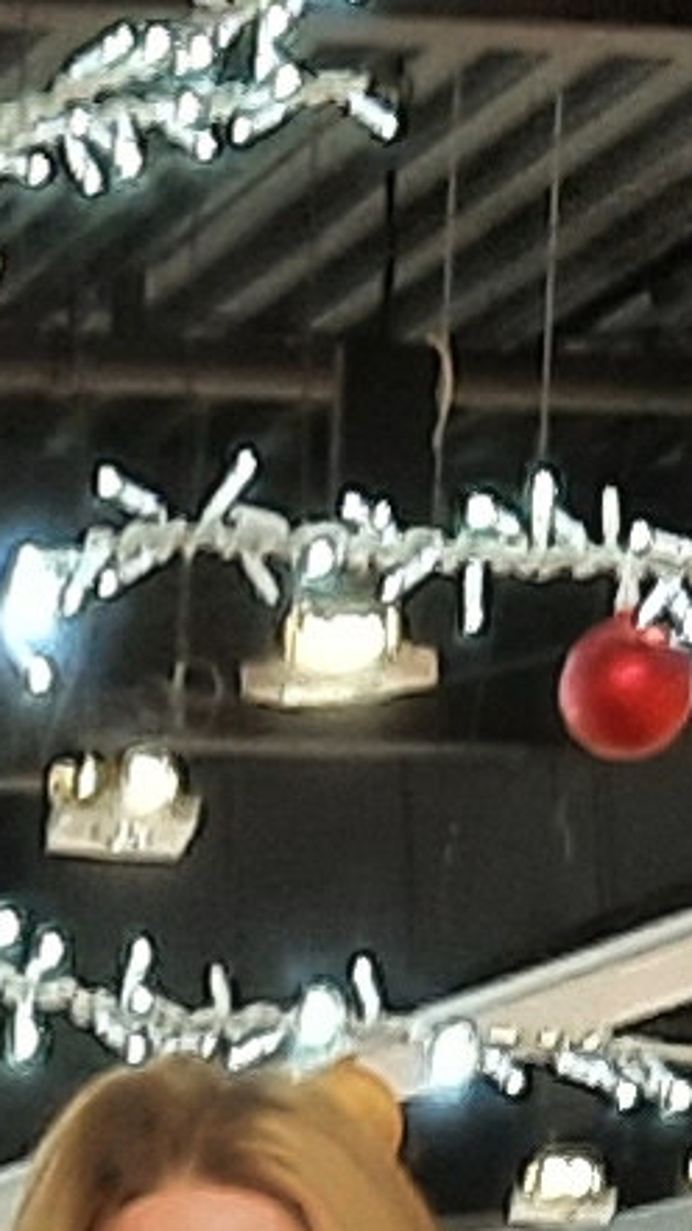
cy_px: 2750
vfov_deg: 8.2
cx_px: -659
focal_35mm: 247
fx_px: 8059
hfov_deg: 4.8
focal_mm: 4.6
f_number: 2
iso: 50
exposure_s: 1/50
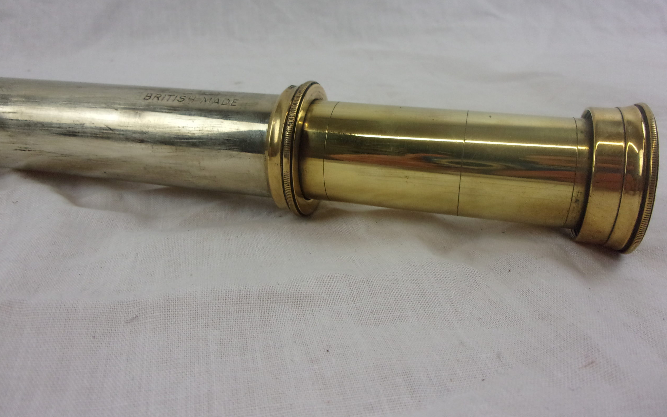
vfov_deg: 41.7
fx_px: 545
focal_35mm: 30
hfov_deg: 62.9
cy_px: 178
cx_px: 335
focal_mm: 5.1
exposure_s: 1/125
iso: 262
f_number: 3.9
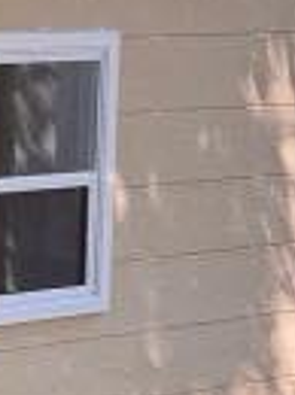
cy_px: 270
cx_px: -204
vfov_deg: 13.3
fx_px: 1687
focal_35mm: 148
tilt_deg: -7.6
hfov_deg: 9.6
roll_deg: -0.4
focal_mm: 6.76
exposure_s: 1/232
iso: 64
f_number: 1.78
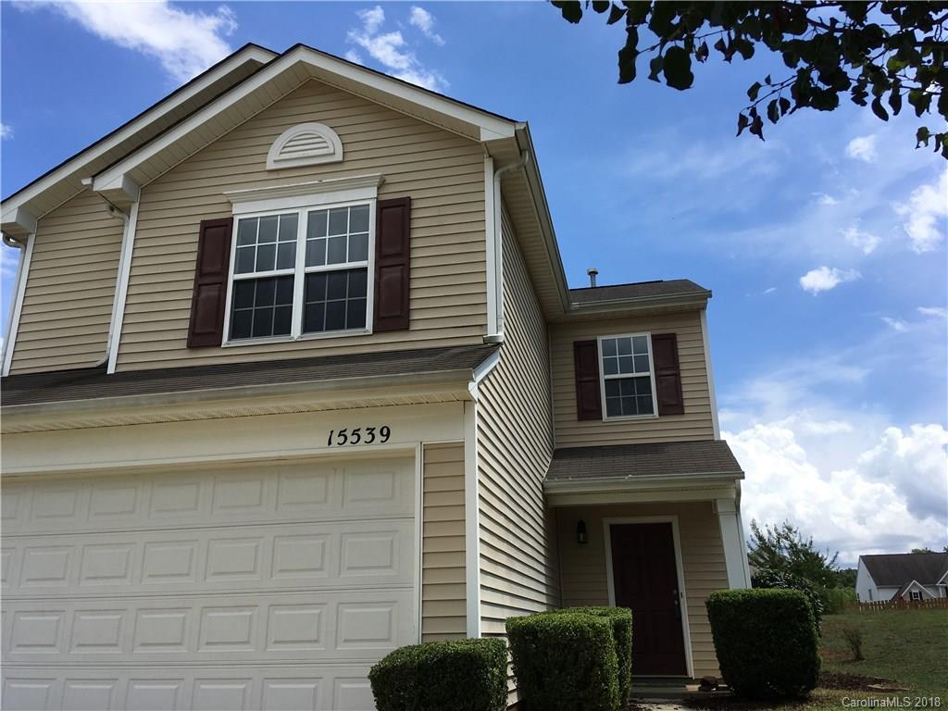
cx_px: 474
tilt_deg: +18.8
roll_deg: +1.9
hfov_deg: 61.7
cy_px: 356
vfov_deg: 48.2
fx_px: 794
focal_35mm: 29
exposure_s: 1/1789
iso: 25
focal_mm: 4.15
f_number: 2.2
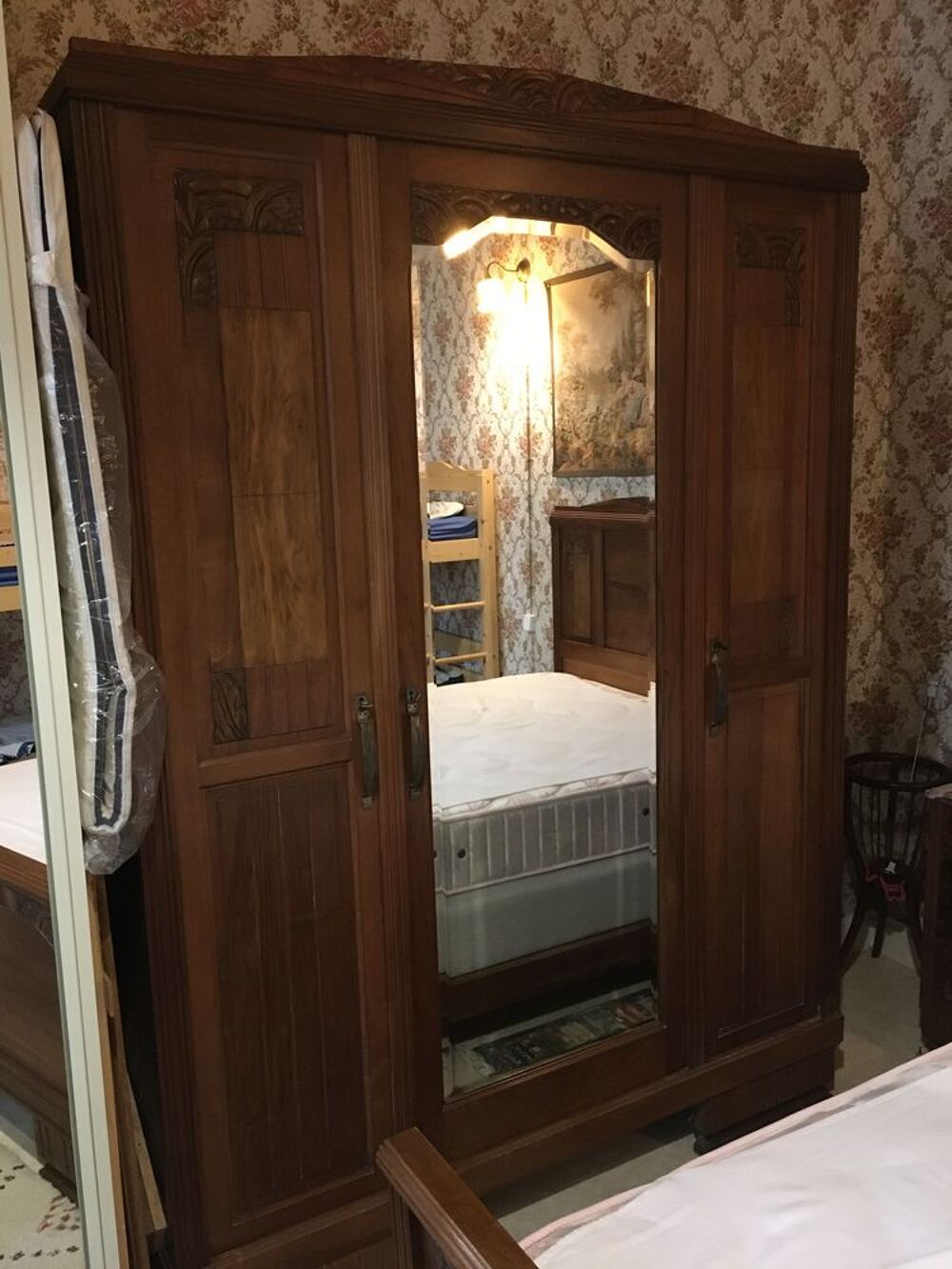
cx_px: 476
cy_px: 634
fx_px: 1063
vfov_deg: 61.7
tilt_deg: -10.4
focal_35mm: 29
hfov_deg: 48.2
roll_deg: +1.6
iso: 250
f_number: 2.2
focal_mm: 4.15
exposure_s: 1/17
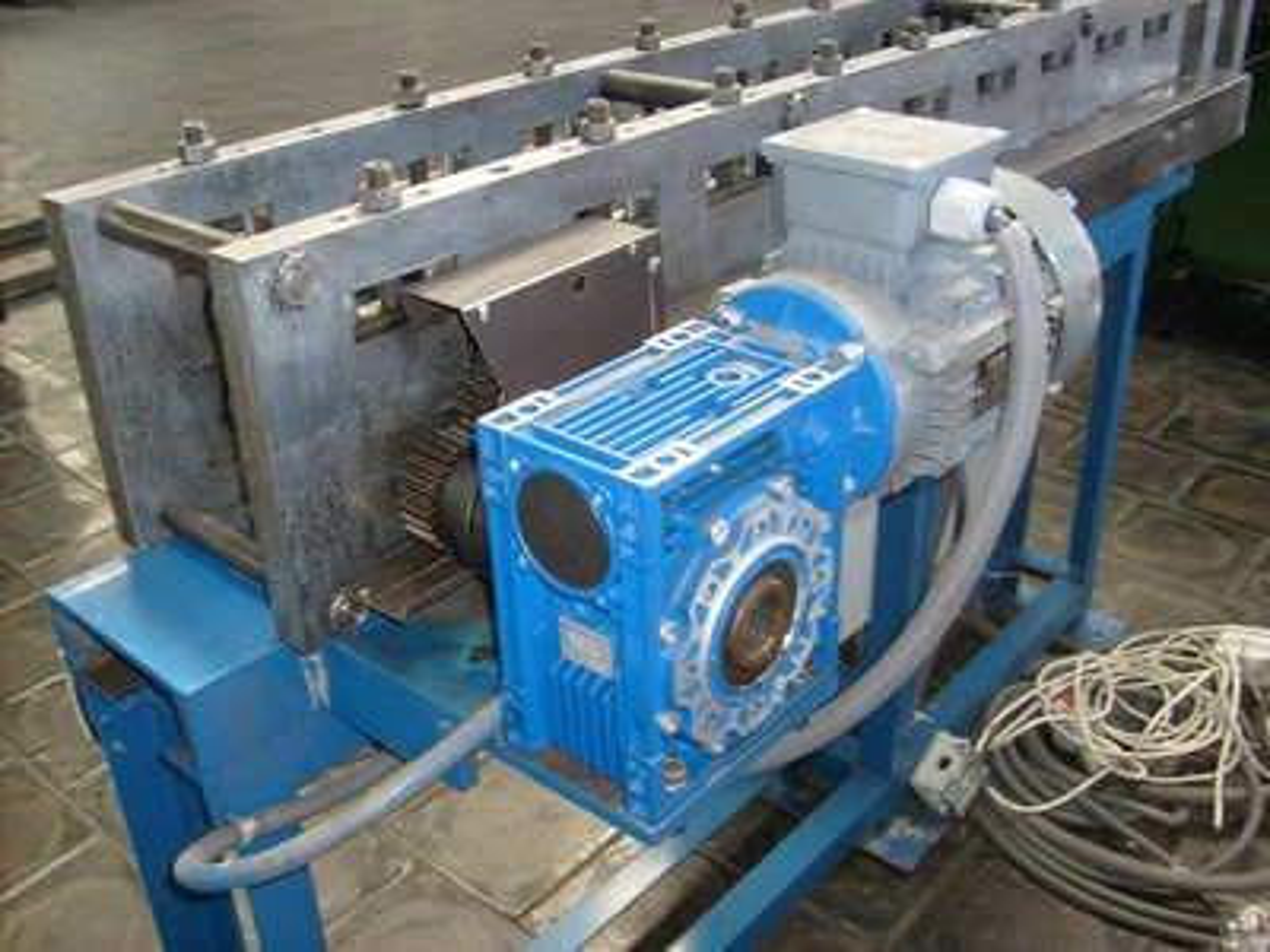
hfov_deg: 52.6
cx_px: 635
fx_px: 1284
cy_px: 476
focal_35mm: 35
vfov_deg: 40.7
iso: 100
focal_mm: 5.8
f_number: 2.8
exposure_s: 1/45
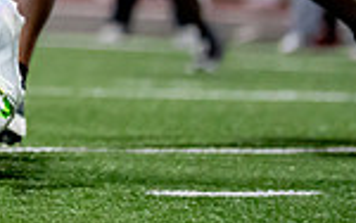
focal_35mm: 1094
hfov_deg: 1.9
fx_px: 10622
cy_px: -225
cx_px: -386
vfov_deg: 1.2
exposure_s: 1/1250
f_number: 2.8
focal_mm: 200
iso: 3200
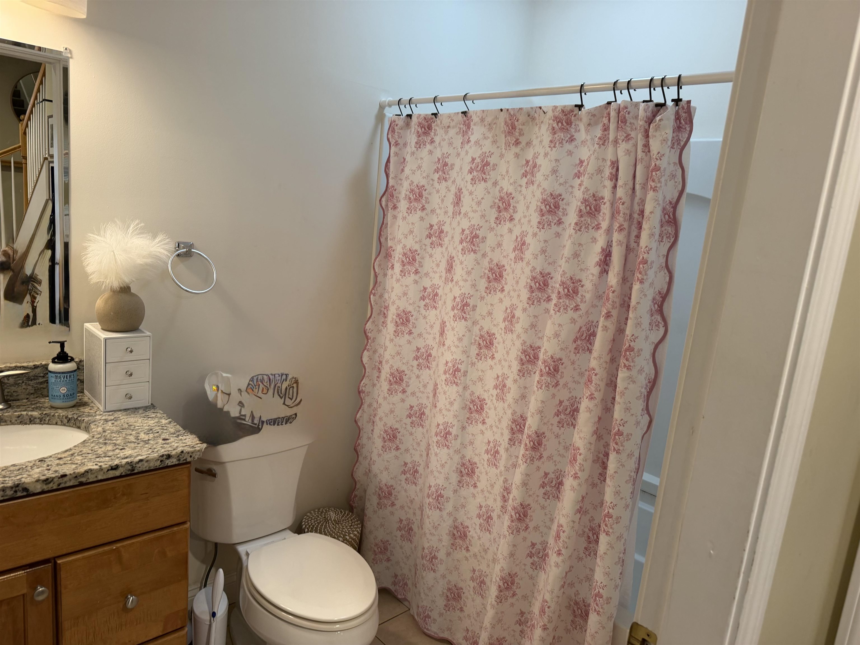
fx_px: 596
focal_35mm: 24
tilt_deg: -13.9
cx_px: 430
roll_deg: -5.3
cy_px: 322
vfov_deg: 56.8
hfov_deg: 71.6
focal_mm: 6.76
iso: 160
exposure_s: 1/60
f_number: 1.78
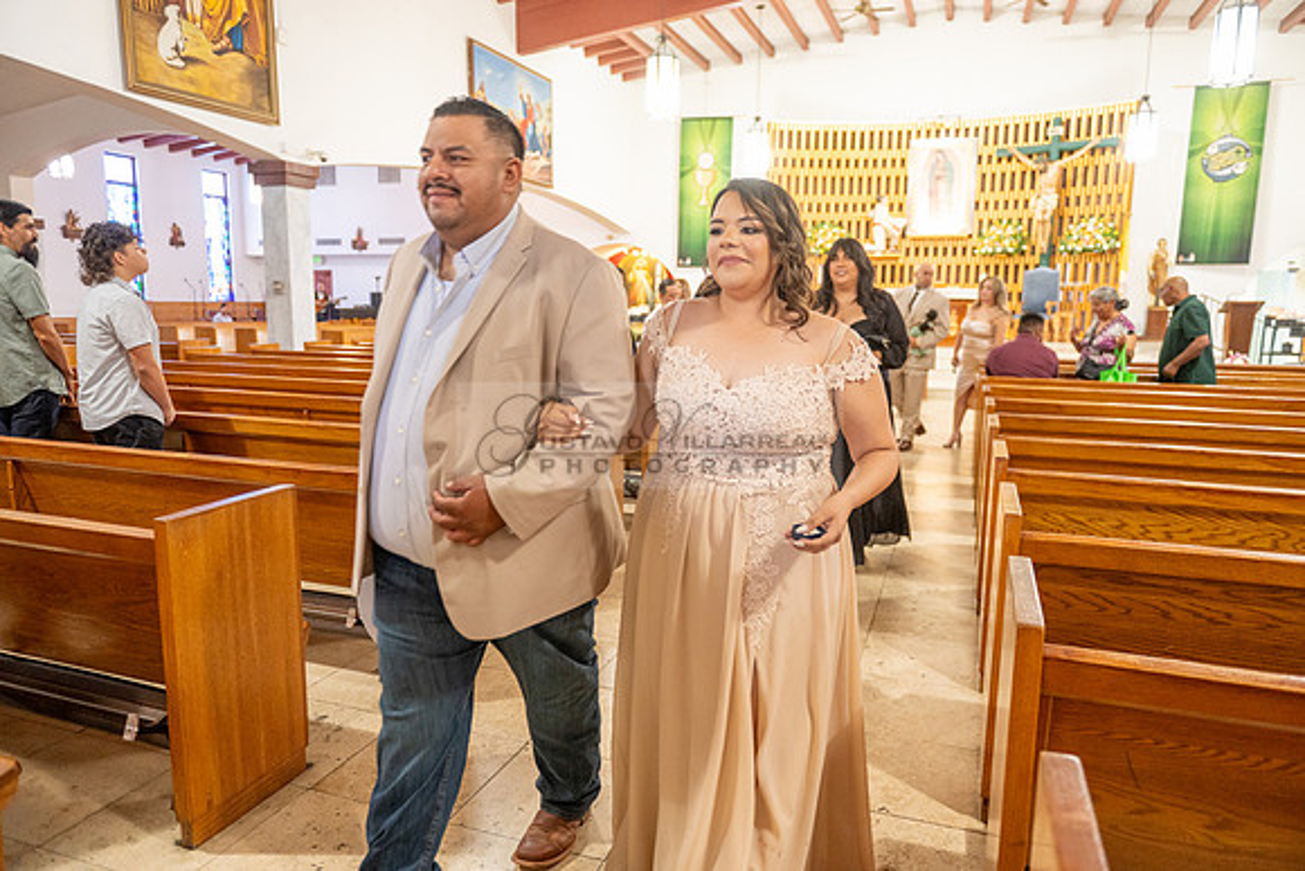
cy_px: 436
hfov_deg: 73.7
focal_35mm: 24
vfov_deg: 53.2
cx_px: 652
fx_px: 870
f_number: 2.8
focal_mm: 24
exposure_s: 1/100
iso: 1600
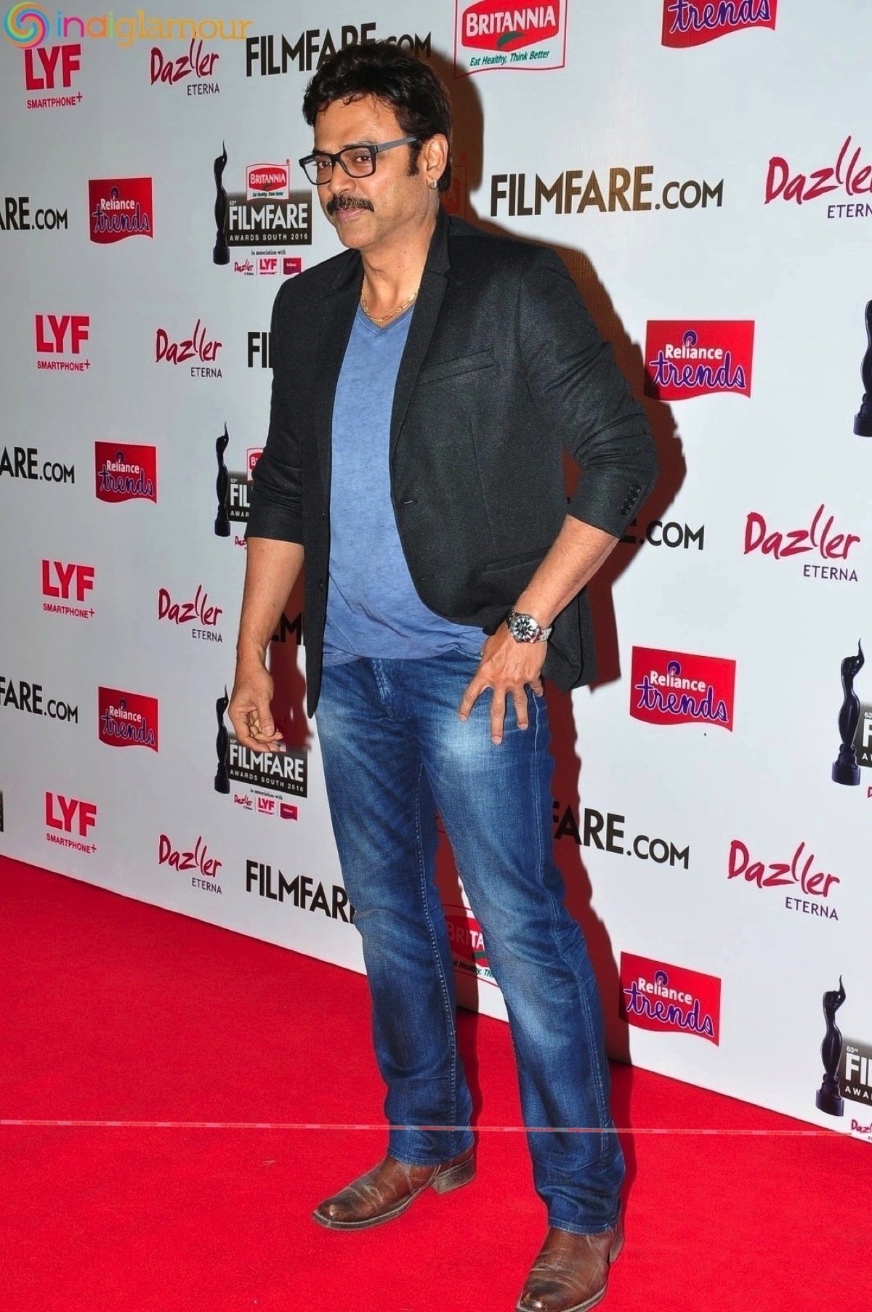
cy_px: 656
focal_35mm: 51
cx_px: 436
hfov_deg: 26.4
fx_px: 1857
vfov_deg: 38.9
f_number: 10
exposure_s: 1/125
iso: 500
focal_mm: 34
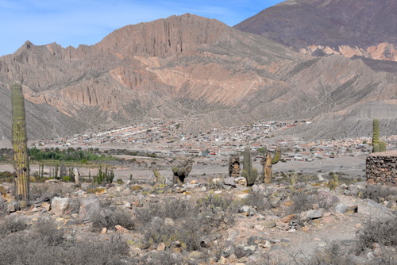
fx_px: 684
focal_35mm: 62
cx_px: 198
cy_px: 132
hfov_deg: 32.4
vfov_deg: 21.9
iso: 100
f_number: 9
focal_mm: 62
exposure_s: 1/320
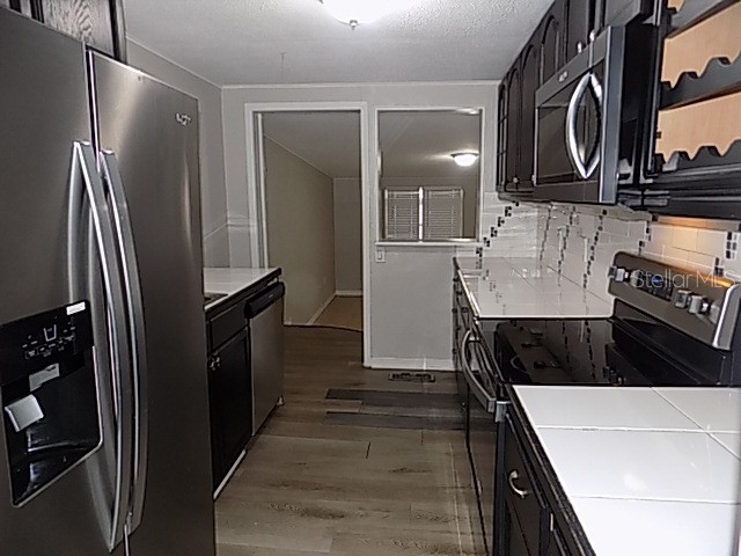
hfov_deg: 73.9
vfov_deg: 58.9
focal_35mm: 23
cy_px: 278
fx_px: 492
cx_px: 370
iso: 200
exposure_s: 1/30
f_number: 3.1
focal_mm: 4
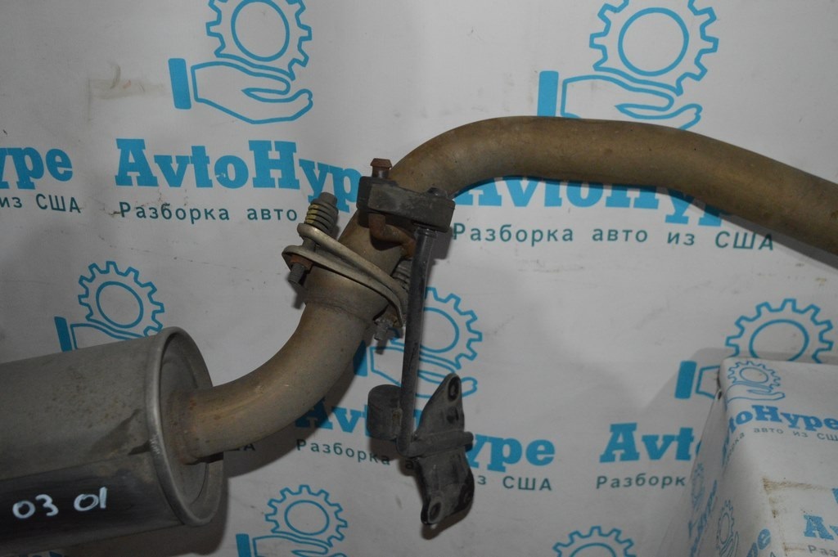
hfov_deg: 55.1
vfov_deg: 38.3
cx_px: 419
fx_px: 802
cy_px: 278
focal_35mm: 34
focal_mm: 23
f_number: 3.8
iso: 2200
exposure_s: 1/60
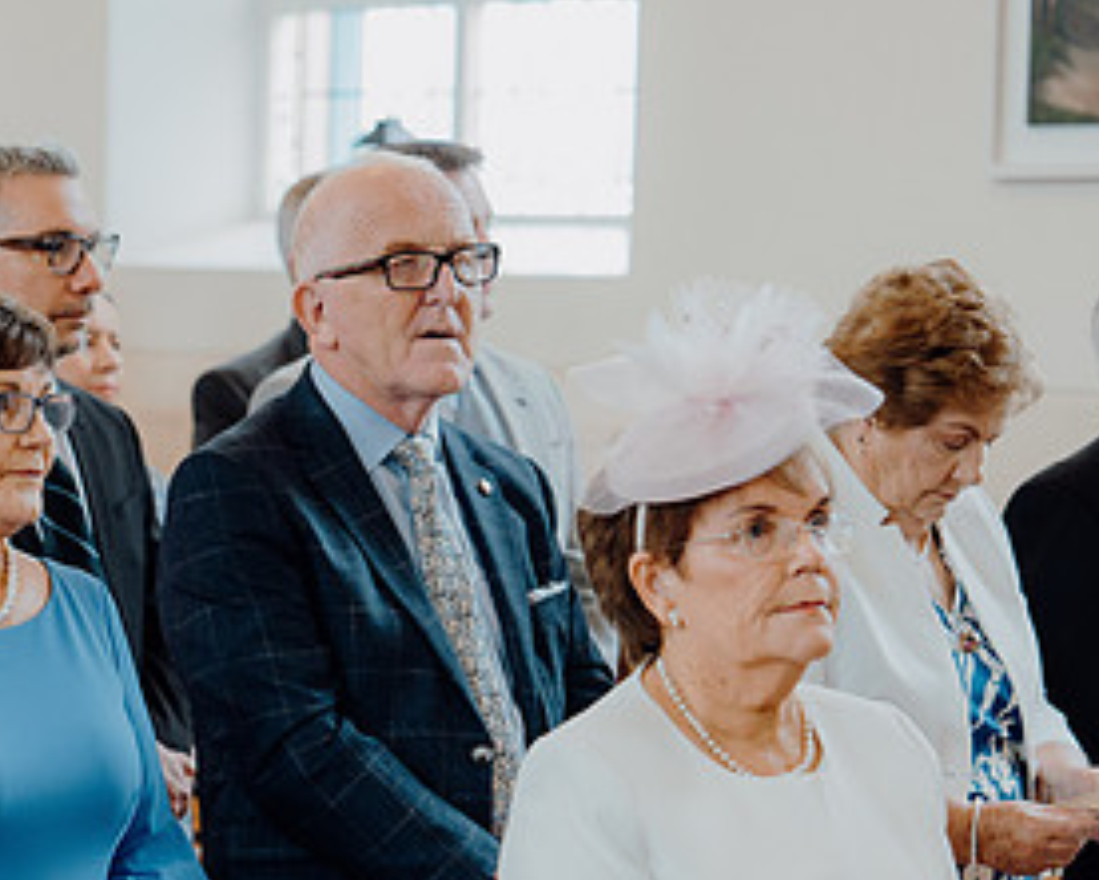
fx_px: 4490
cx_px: -28
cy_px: 759
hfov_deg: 13.7
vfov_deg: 11.1
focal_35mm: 138
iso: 800
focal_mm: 70
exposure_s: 1/200
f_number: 2.8
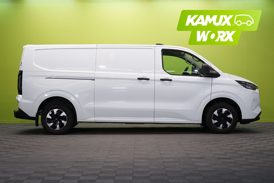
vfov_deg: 20.3
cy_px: 92
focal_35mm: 67
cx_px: 137
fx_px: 510
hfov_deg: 30.1
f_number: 5.6
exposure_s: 1/60
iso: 500
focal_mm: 67
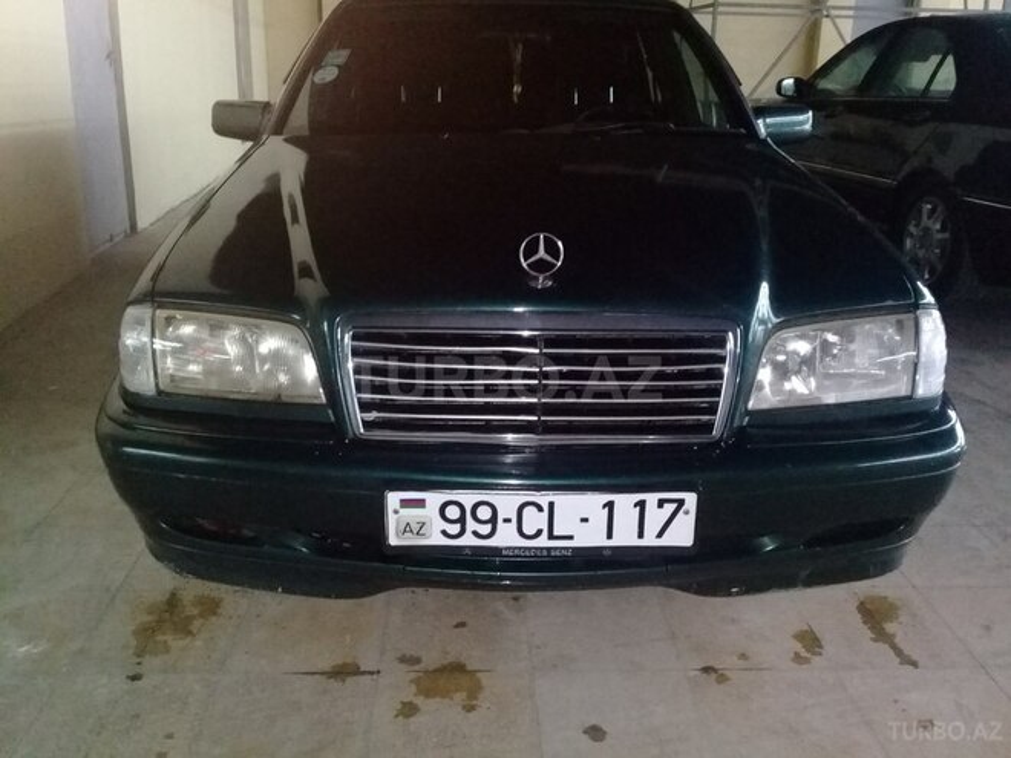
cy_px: 379
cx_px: 506
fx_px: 905
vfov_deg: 45.4
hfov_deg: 58.4
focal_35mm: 31
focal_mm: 3.3
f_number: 2.2
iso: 640
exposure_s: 1/15
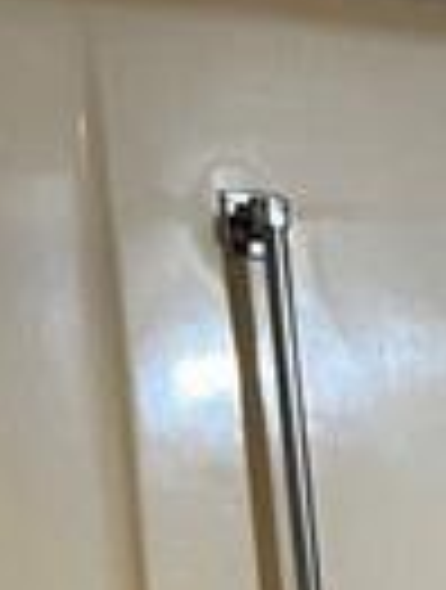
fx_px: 2599
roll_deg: +0.6
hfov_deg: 9.2
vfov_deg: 11.6
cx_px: 919
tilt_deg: -15.3
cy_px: 1189
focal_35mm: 152
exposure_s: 1/60
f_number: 1.6
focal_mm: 5.1
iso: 125
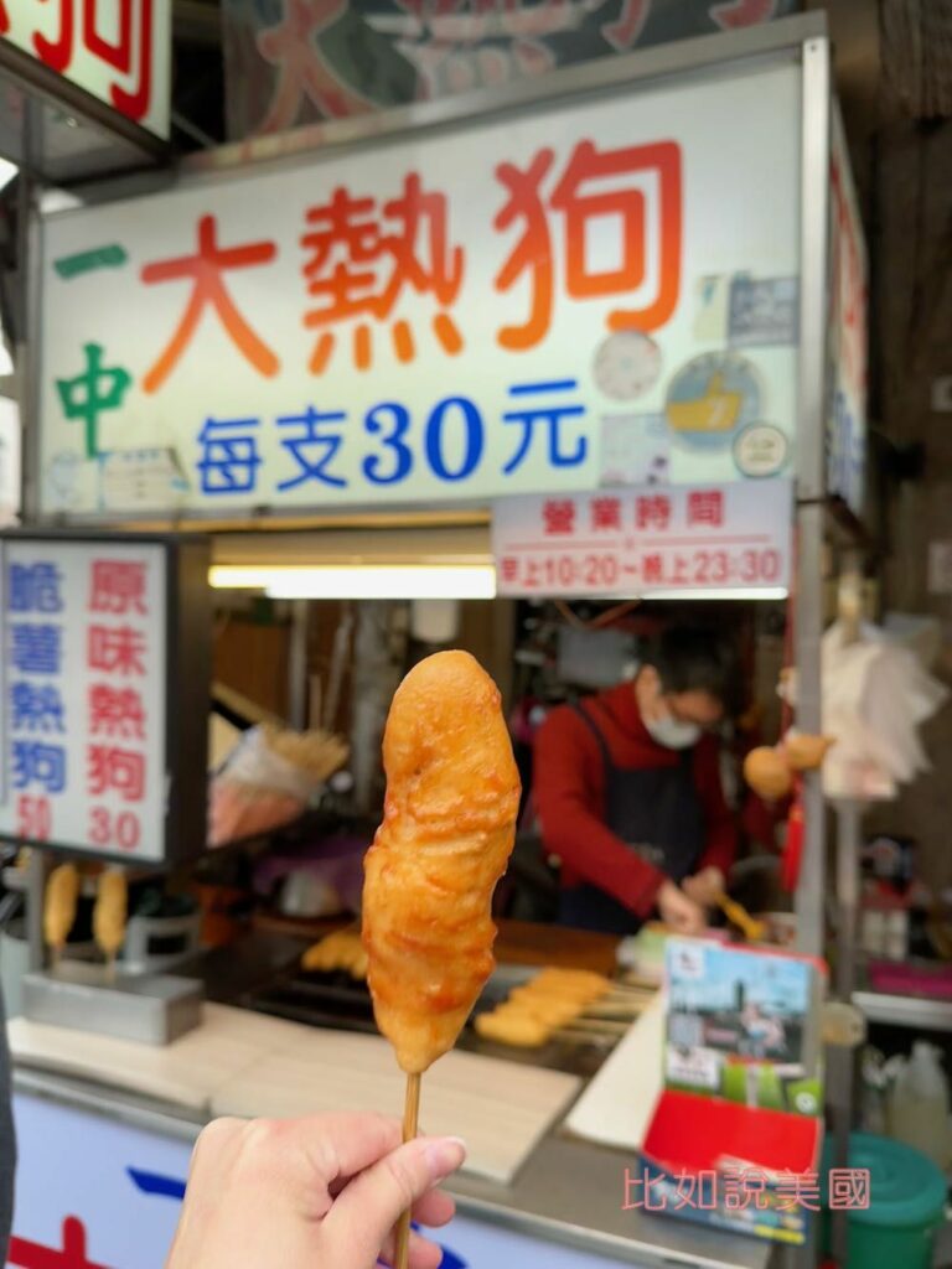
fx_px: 880
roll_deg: -2.9
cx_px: 476
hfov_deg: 56.8
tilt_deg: -3.7
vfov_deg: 71.6
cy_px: 634
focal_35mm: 24
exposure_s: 1/202
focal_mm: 6.86
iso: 64
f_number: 1.78
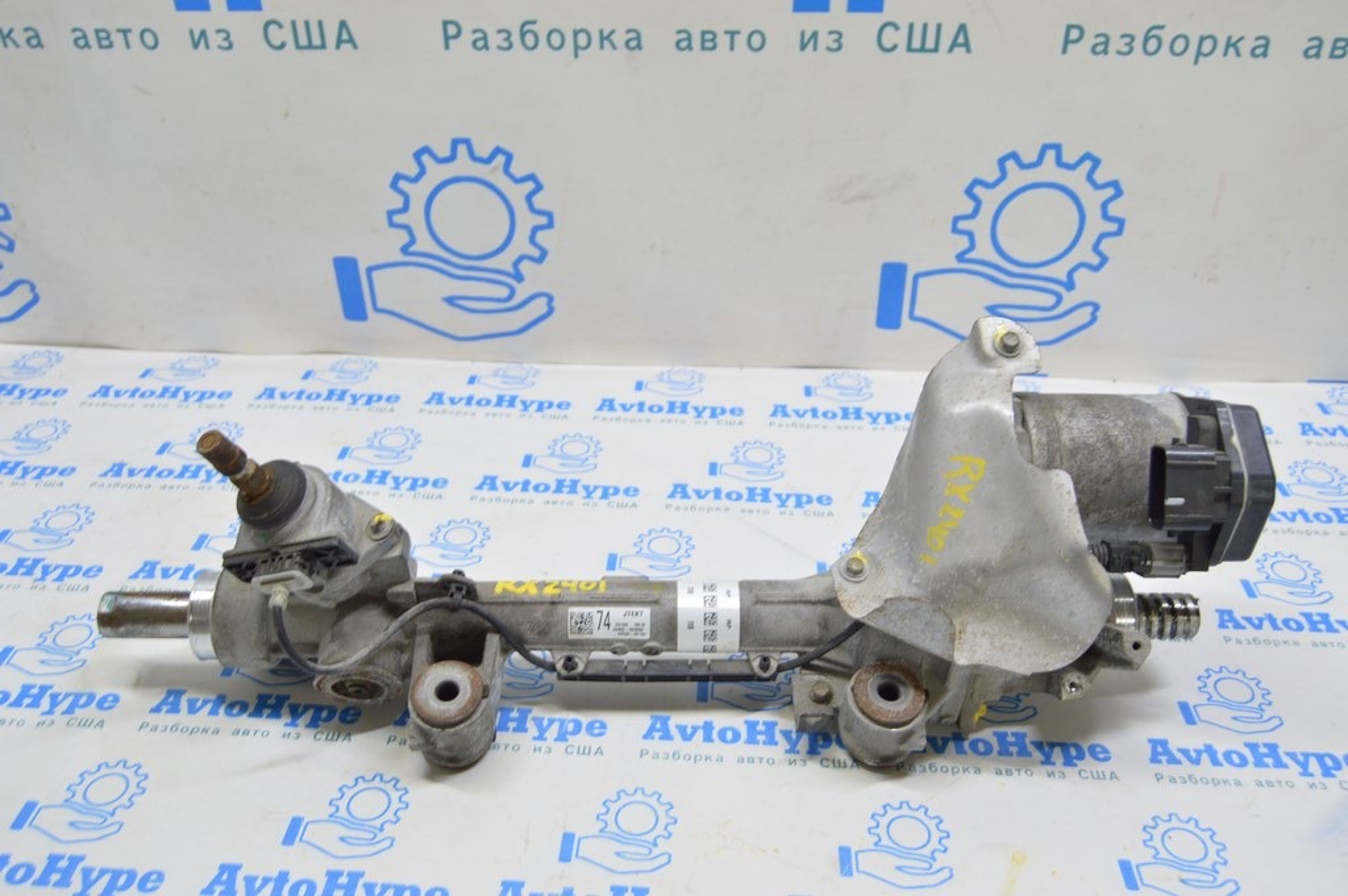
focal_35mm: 30
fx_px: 1122
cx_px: 674
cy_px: 448
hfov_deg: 62.0
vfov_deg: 43.5
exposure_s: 1/20
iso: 400
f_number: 5.6
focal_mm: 20
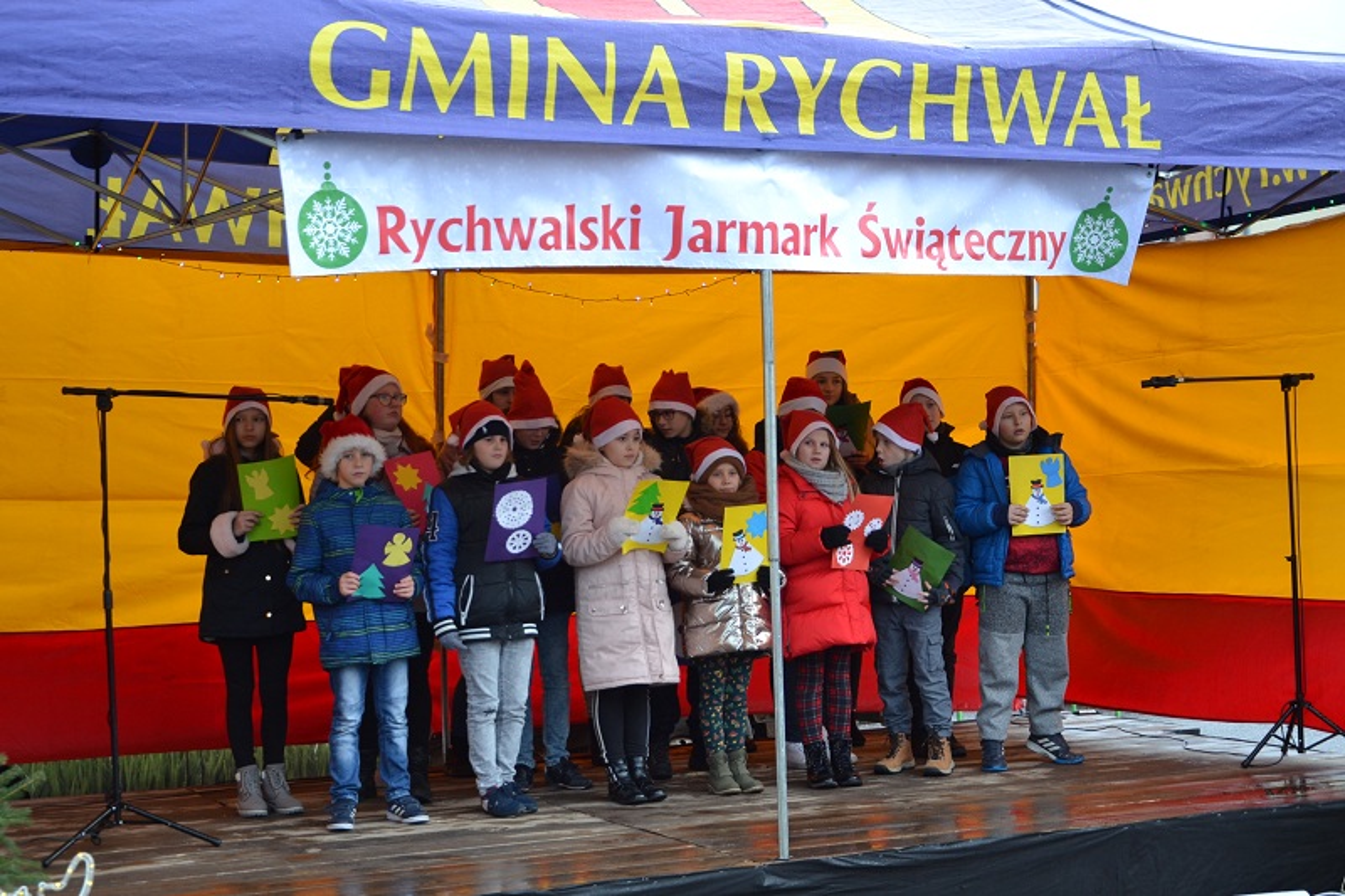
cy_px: 448
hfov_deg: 33.4
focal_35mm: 60
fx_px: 2241
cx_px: 672
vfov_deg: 22.6
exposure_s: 1/80
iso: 400
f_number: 4.5
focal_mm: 40
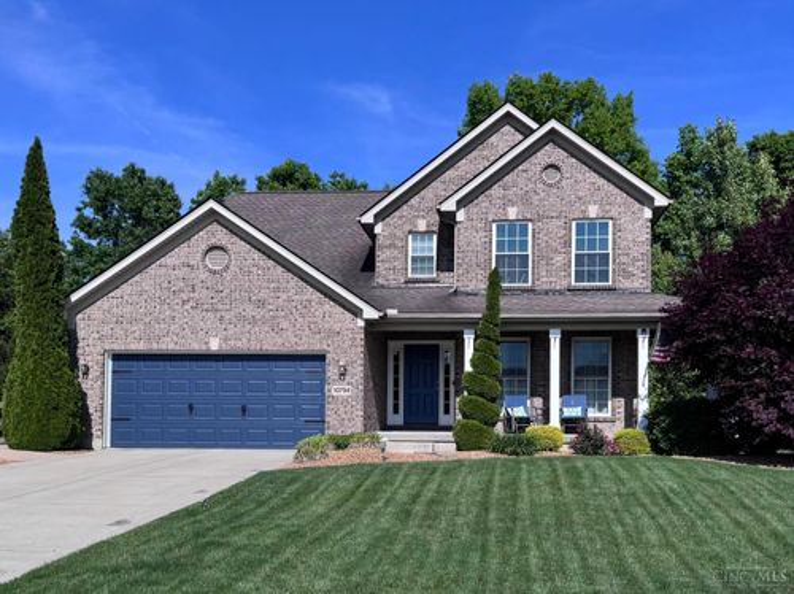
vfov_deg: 56.7
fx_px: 550
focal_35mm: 24
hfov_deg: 71.6
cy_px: 297
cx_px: 397
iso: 80
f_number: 1.78
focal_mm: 6.76
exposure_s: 1/10000
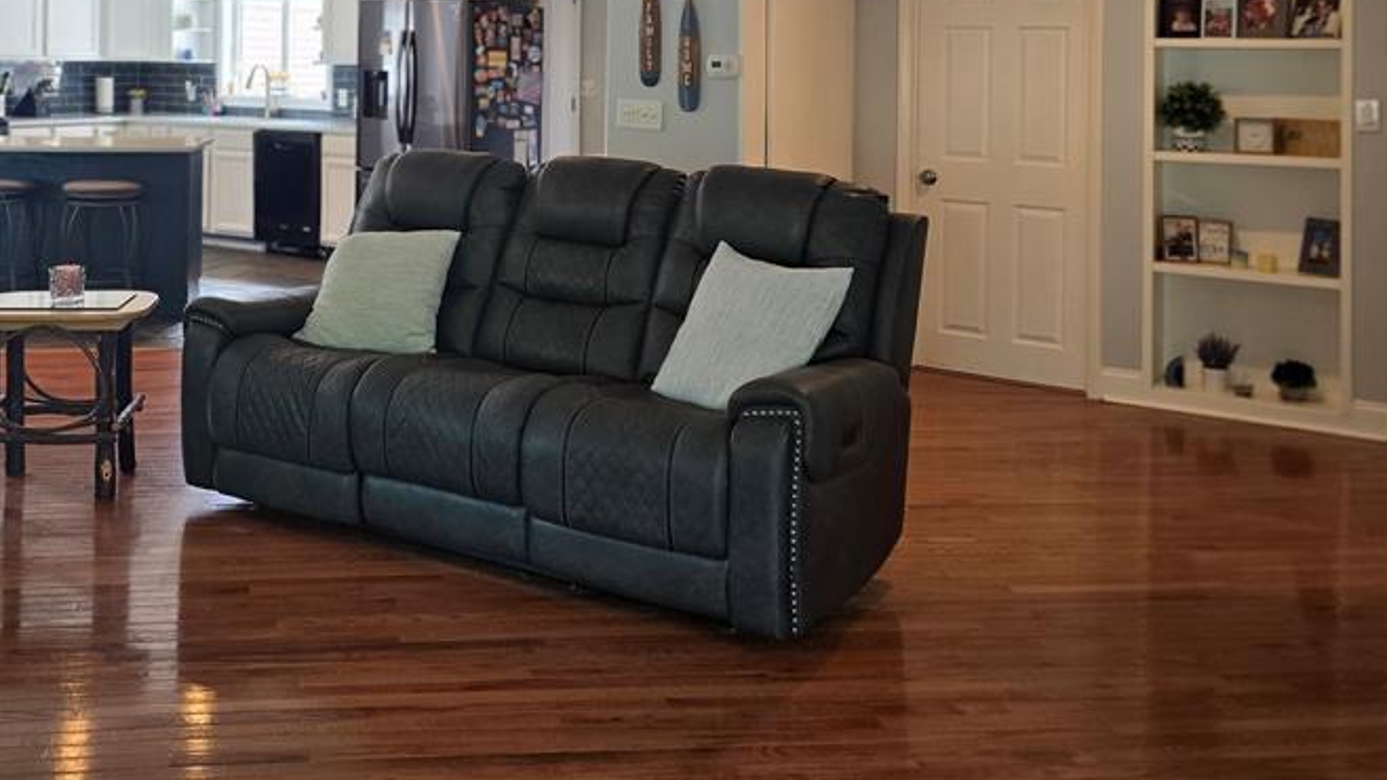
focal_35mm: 39
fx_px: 1434
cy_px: 72
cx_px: 438
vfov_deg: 29.1
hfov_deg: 50.5
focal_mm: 6.3
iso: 160
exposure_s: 1/120
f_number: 1.7
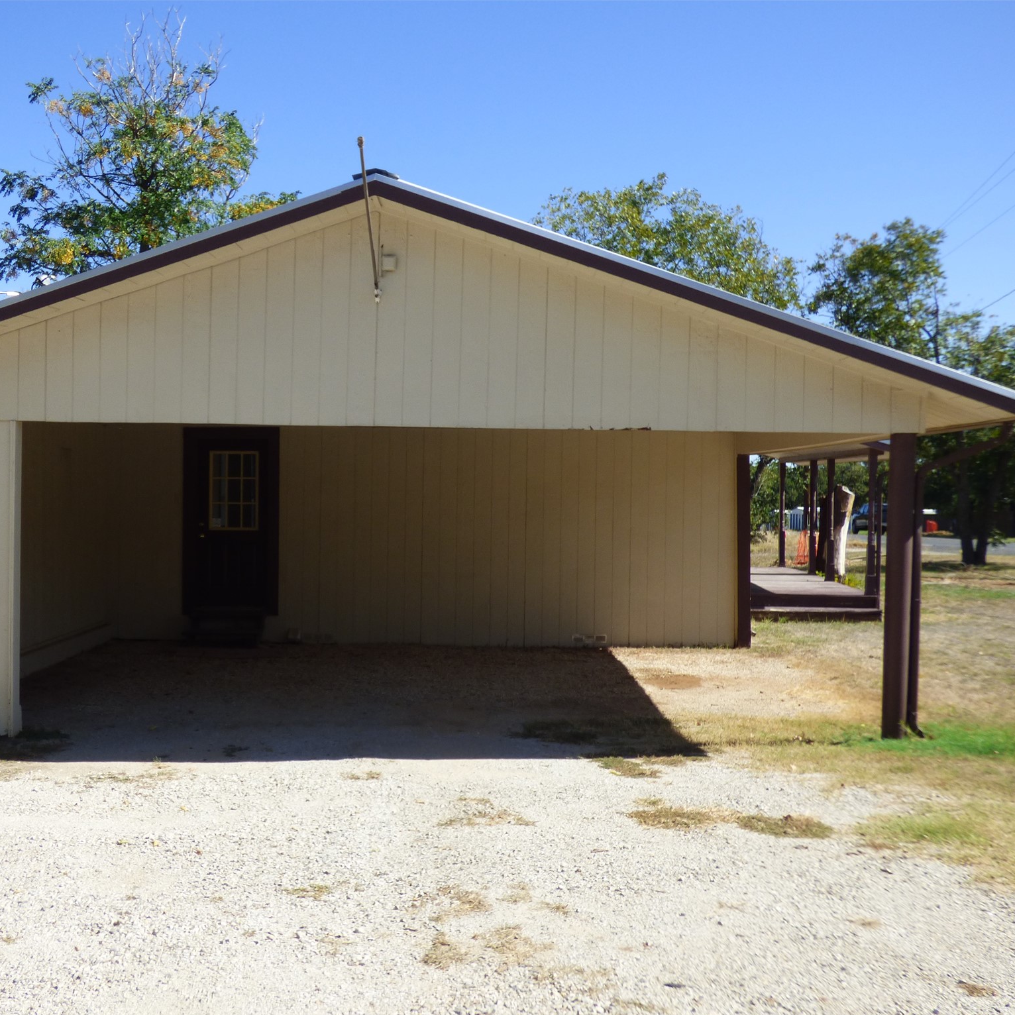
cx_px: 411
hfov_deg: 42.6
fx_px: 1294
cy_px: 508
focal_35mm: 39
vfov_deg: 42.8
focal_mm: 5.78
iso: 100
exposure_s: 1/800
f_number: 3.4
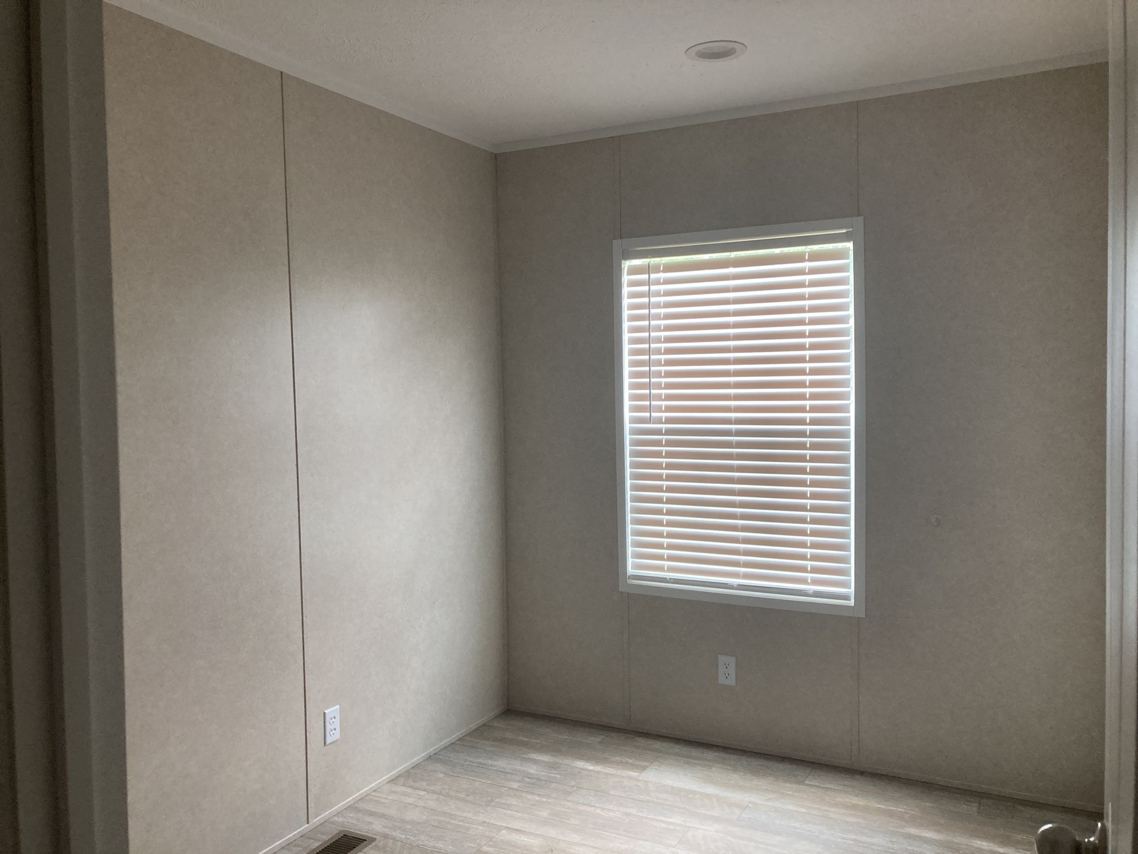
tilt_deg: -1.8
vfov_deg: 49.7
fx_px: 920
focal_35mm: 28
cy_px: 427
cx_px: 569
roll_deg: +0.0
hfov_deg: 63.4
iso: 125
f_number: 1.8
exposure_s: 1/60
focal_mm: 3.99
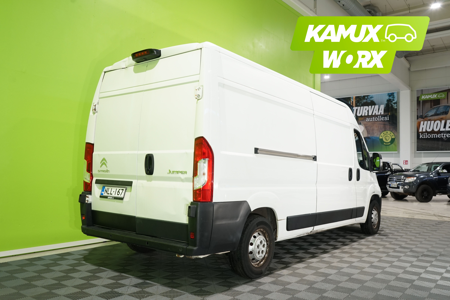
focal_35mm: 30
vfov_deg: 43.6
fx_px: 375
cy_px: 150
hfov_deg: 61.9
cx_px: 225
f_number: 5.6
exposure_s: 1/30
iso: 800
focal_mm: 30
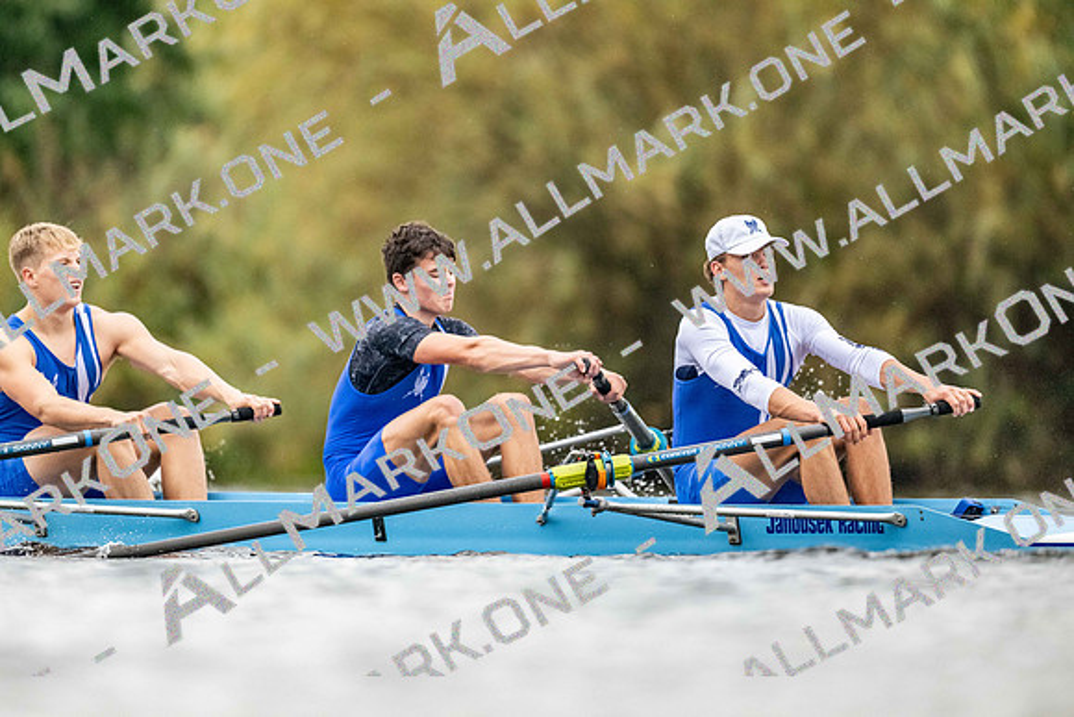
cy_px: 358
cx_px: 537
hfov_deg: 3.4
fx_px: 17903
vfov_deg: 2.3
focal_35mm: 600
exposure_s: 1/2500
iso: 5600
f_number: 4
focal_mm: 600
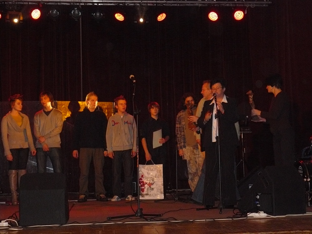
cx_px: 156
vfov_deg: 23.7
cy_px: 117
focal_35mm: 62
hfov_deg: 31.2
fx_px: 559
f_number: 3.2
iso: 400
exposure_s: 1/30
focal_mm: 10.4
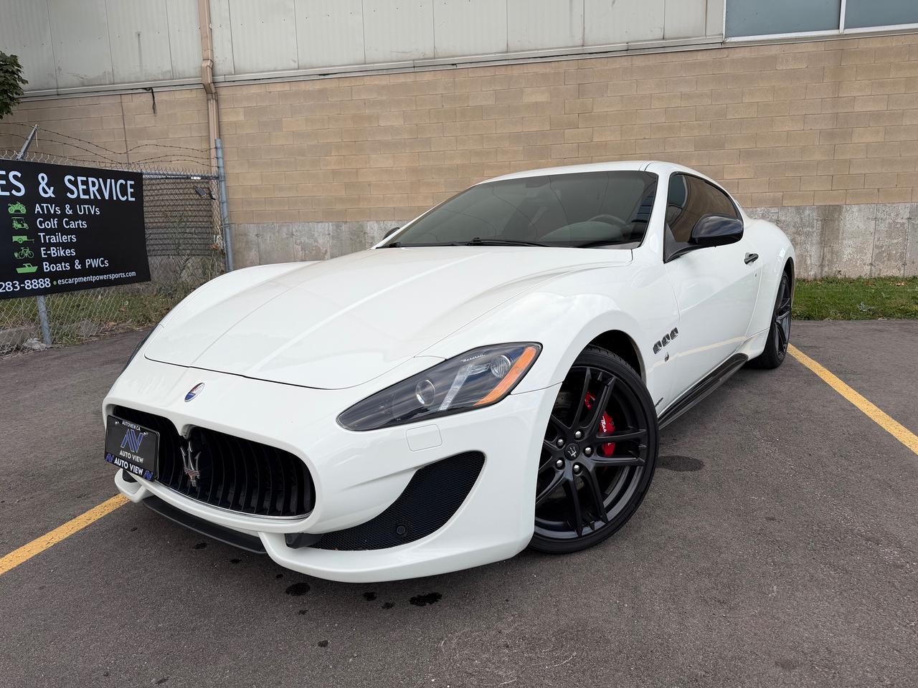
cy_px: 344
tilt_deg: -10.2
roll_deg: +1.2
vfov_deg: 56.8
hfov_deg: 71.6
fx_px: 636
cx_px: 459
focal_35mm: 24
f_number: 1.78
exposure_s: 1/1174
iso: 80
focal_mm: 6.76
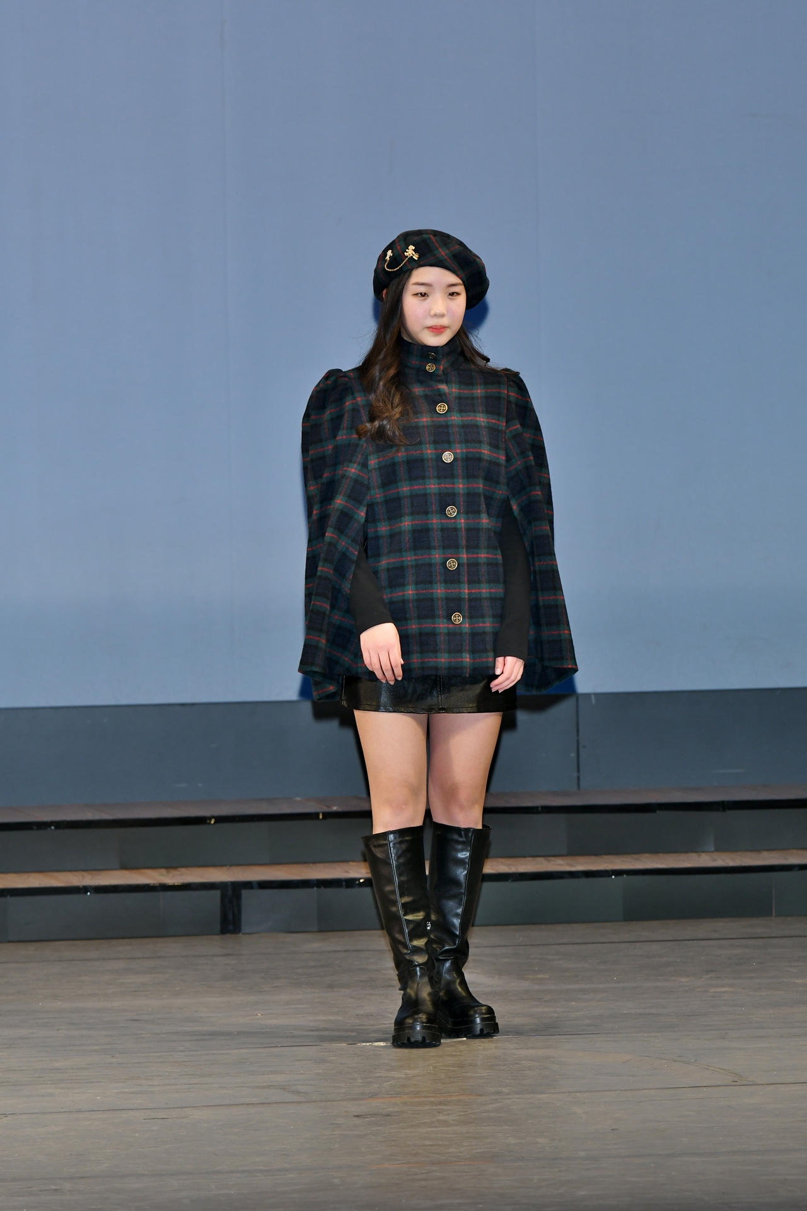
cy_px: 606
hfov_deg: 5.0
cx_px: 404
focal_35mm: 278
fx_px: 9330
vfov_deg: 7.4
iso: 800
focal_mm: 185
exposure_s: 1/250
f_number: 5.6
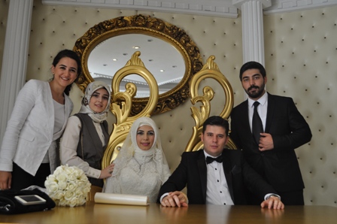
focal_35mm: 36
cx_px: 168
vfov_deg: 36.8
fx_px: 337
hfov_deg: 53.2
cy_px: 112
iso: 400
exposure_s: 1/80
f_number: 4.5
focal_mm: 24
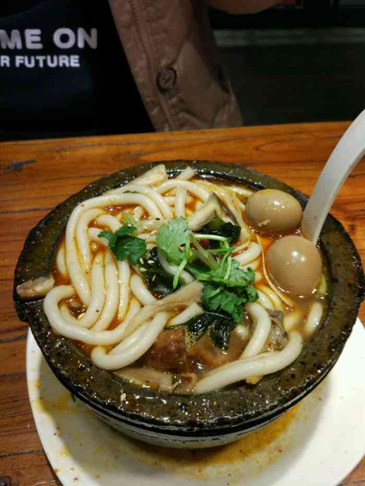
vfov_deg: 63.4
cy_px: 243
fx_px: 394
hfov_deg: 49.8
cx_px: 182
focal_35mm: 28
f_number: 2
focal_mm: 4.26
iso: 174
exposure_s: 1/50
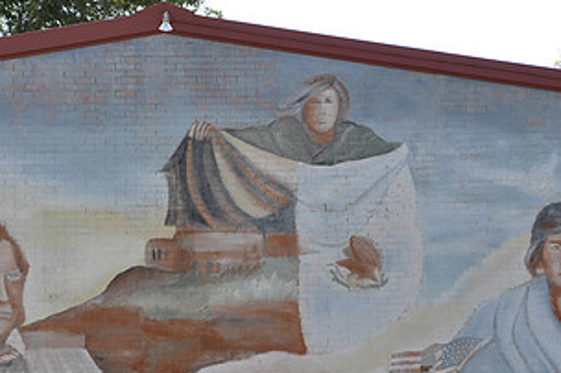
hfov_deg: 15.9
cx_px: 275
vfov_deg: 10.5
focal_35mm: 129
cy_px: 354
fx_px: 2007
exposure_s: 1/60
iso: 200
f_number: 8
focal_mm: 45
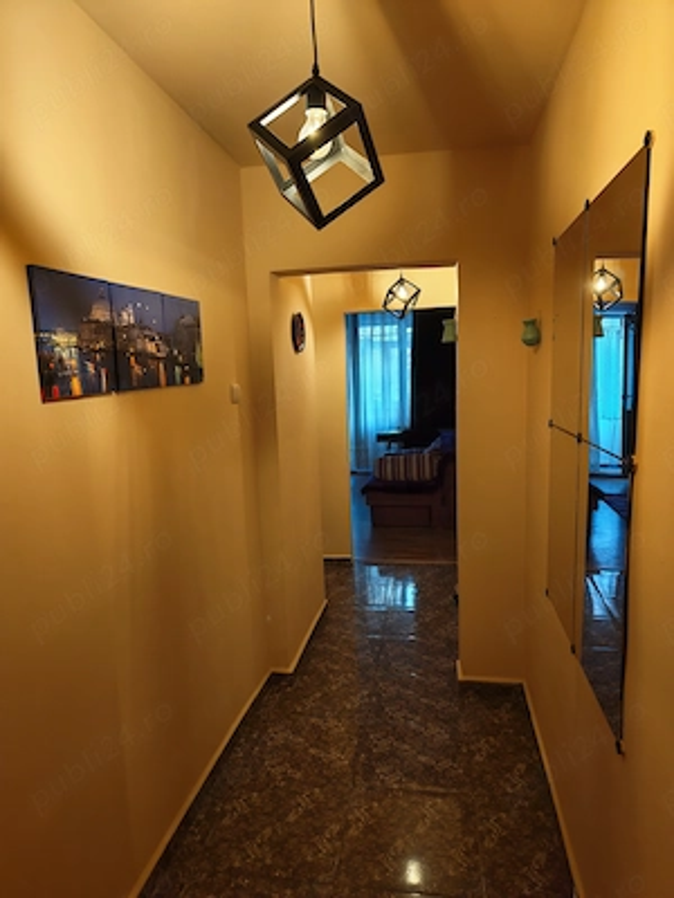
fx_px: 597
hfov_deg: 58.9
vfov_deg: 73.9
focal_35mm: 23
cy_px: 449
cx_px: 337
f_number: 1.6
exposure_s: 1/33
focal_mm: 5.4
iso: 500
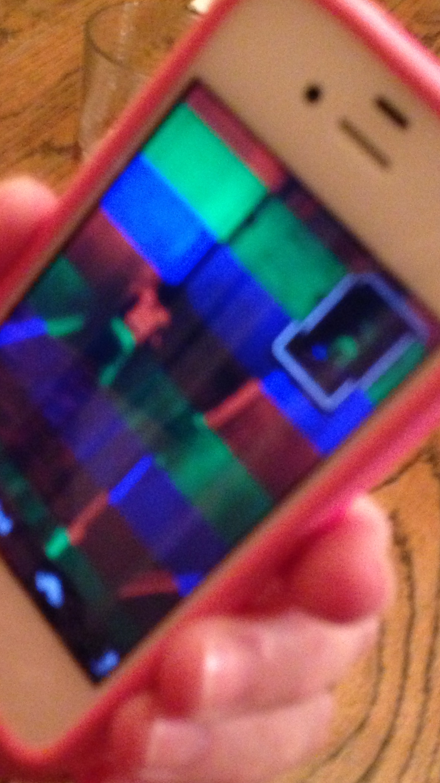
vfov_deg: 37.2
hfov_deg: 21.3
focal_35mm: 56
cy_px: 344
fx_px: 1162
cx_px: 127
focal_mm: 4.13
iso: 640
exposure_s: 1/15
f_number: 2.4
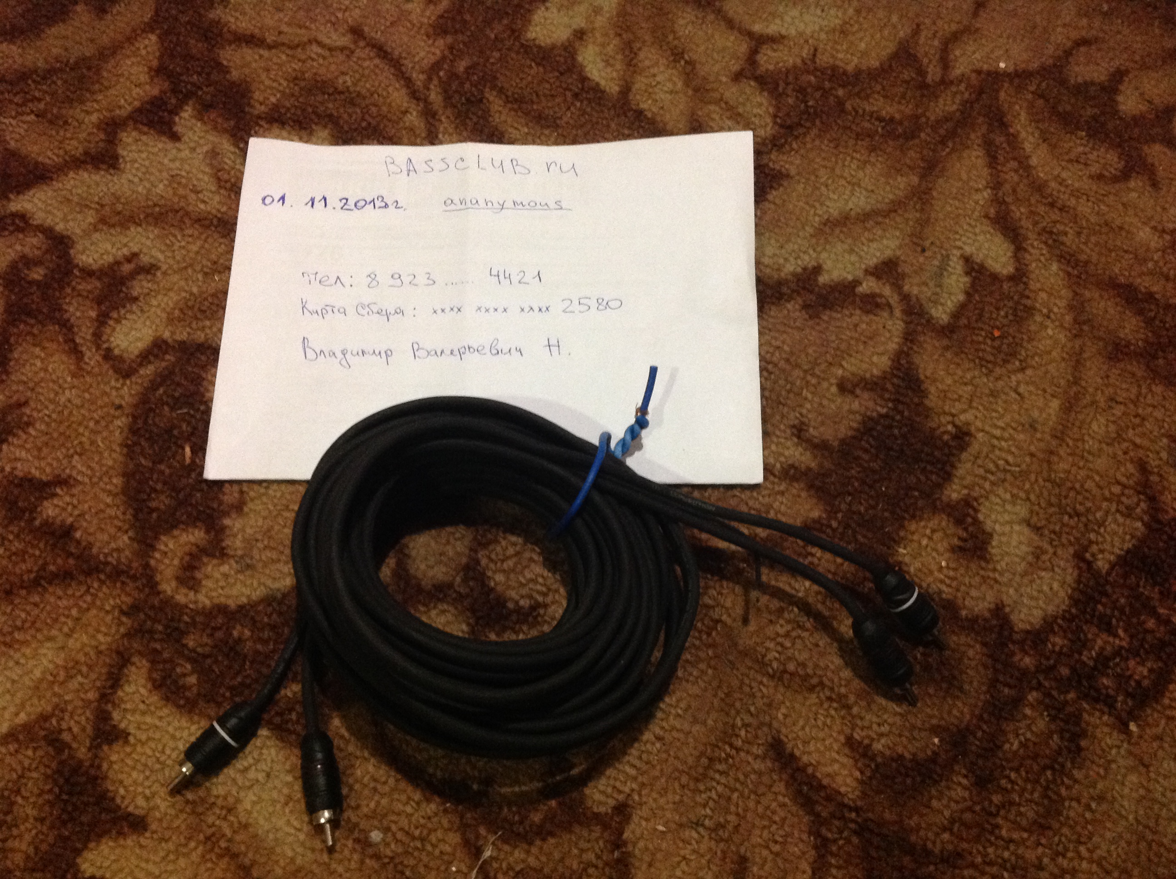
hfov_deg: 52.7
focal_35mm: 35
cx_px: 588
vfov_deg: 40.6
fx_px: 1187
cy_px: 440
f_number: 2.4
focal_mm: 4.28
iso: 400
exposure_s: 1/15
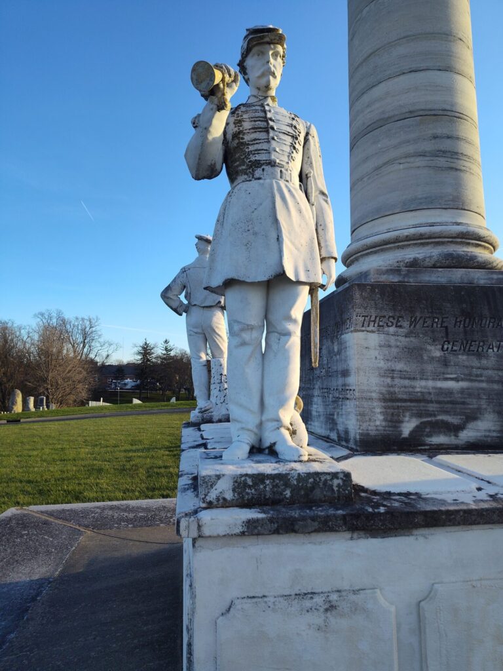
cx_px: 252
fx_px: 446
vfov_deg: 73.9
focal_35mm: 23
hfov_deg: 58.9
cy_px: 336
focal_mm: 5.56
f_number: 1.8
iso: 100
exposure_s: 1/513
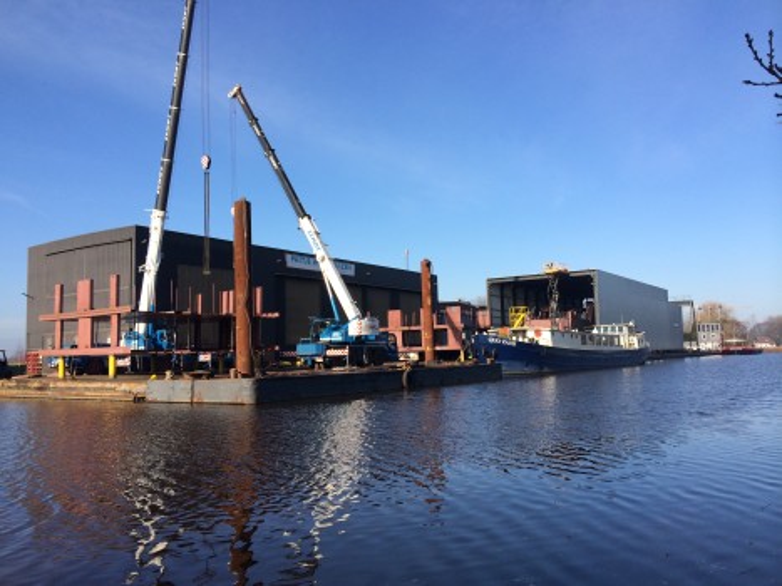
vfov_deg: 46.8
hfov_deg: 60.0
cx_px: 391
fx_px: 678
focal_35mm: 30
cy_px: 293
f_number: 2.2
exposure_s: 1/1642
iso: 32
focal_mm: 4.12
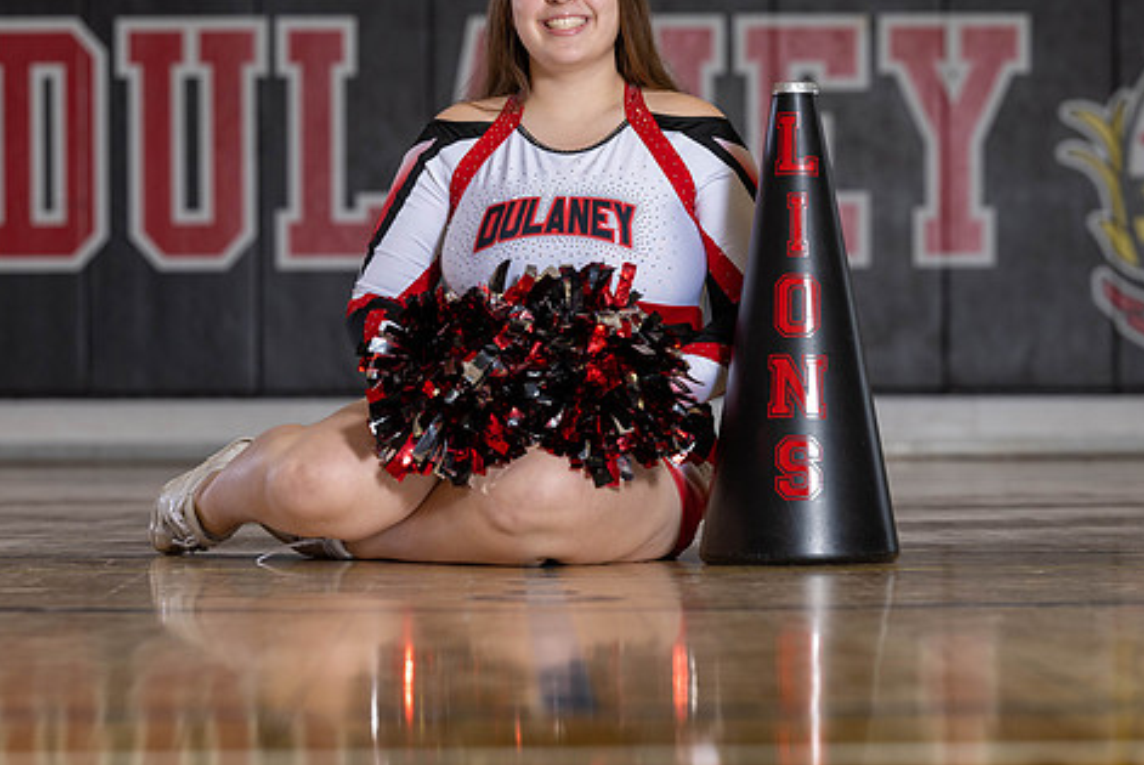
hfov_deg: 13.0
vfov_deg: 8.7
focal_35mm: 158
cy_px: 368
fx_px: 5025
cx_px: 504
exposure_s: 1/200
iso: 160
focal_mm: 98
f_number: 3.5
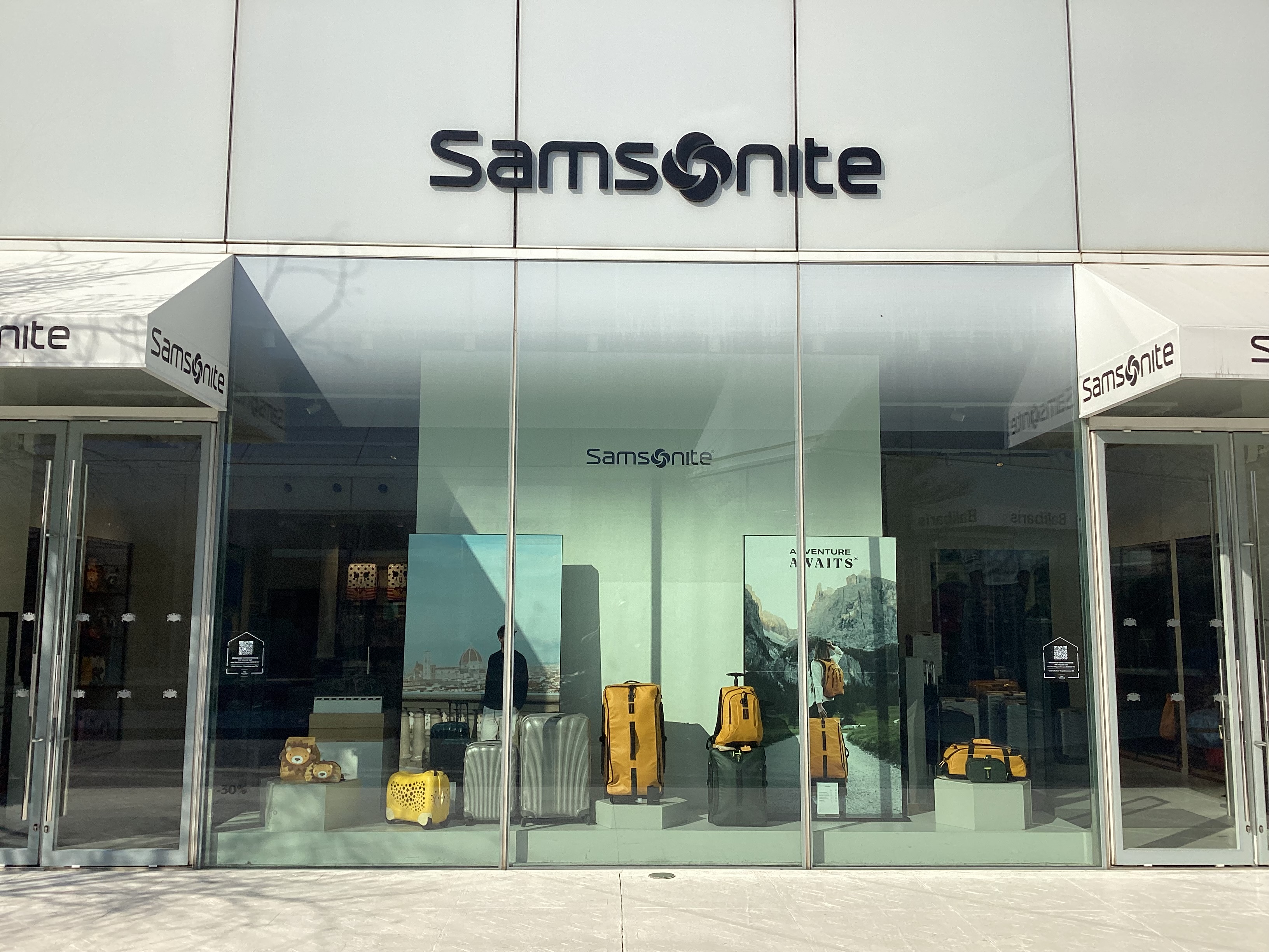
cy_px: 476
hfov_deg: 58.4
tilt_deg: +8.0
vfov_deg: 45.4
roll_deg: -0.2
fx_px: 1136
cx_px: 634
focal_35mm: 31
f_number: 2.4
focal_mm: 3.3
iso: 25
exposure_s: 1/2717
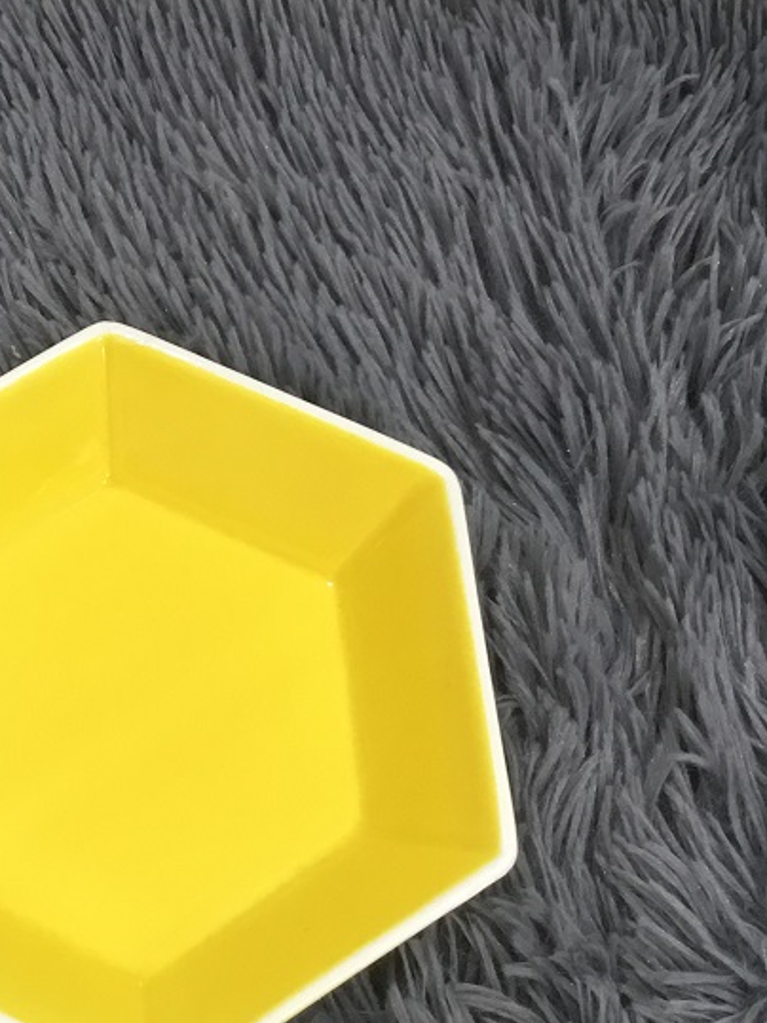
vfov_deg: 28.1
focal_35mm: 69
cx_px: 103
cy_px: 429
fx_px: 2039
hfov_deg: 20.9
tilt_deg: -63.5
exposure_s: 1/33
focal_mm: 3.3
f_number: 2.4
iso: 100
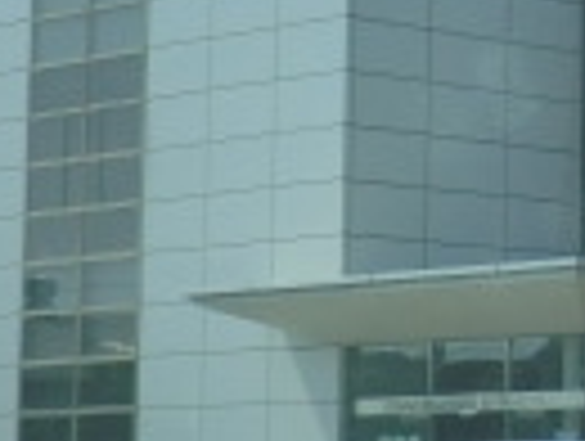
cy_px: 189
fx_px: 2827
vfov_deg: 8.9
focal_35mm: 167
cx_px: 1017
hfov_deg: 11.1
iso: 80
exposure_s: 1/200
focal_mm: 6.1
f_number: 8.4
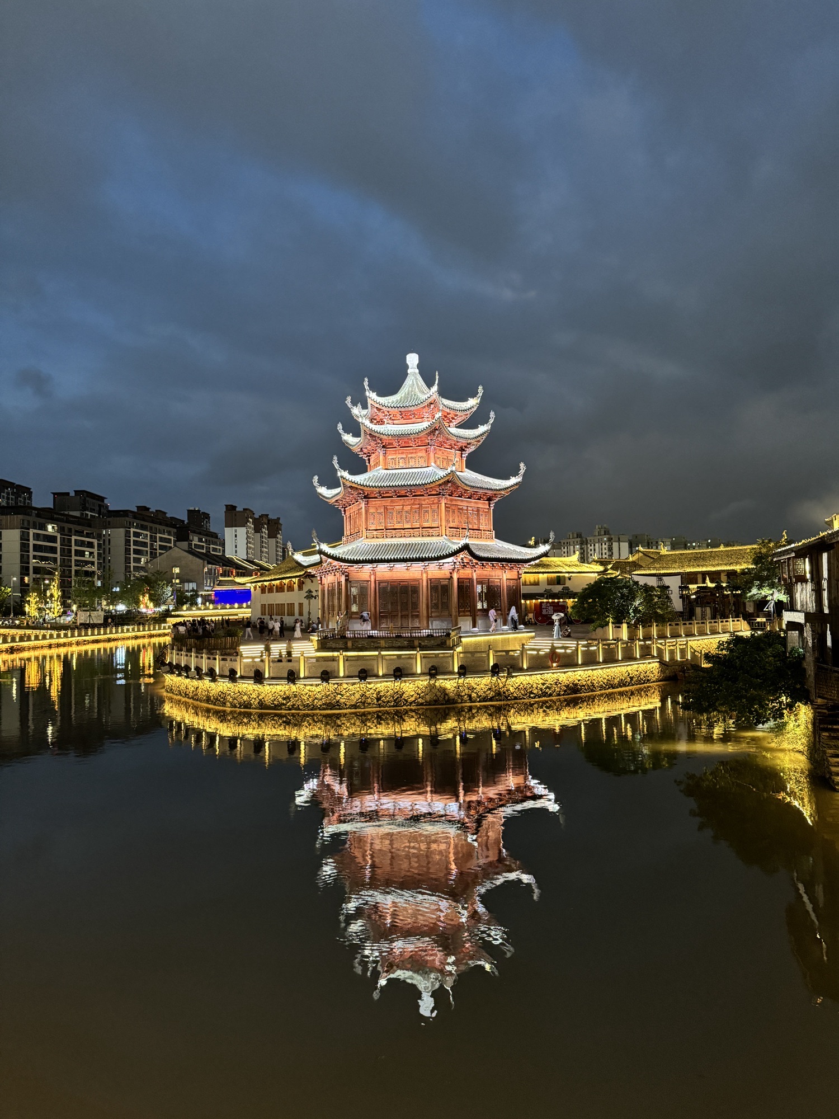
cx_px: 420
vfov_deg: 71.6
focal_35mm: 24
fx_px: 776
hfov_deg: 56.8
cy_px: 560
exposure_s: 1/33
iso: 640
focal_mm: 6.76
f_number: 1.78
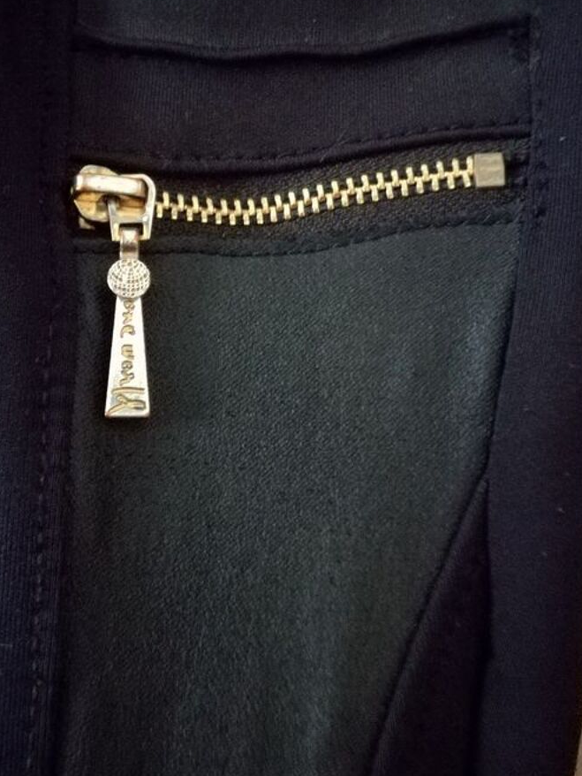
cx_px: 283
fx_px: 919
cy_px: 321
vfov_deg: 45.6
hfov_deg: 35.2
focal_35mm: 41
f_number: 2
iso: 2500
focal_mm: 3.79
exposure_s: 1/12.5
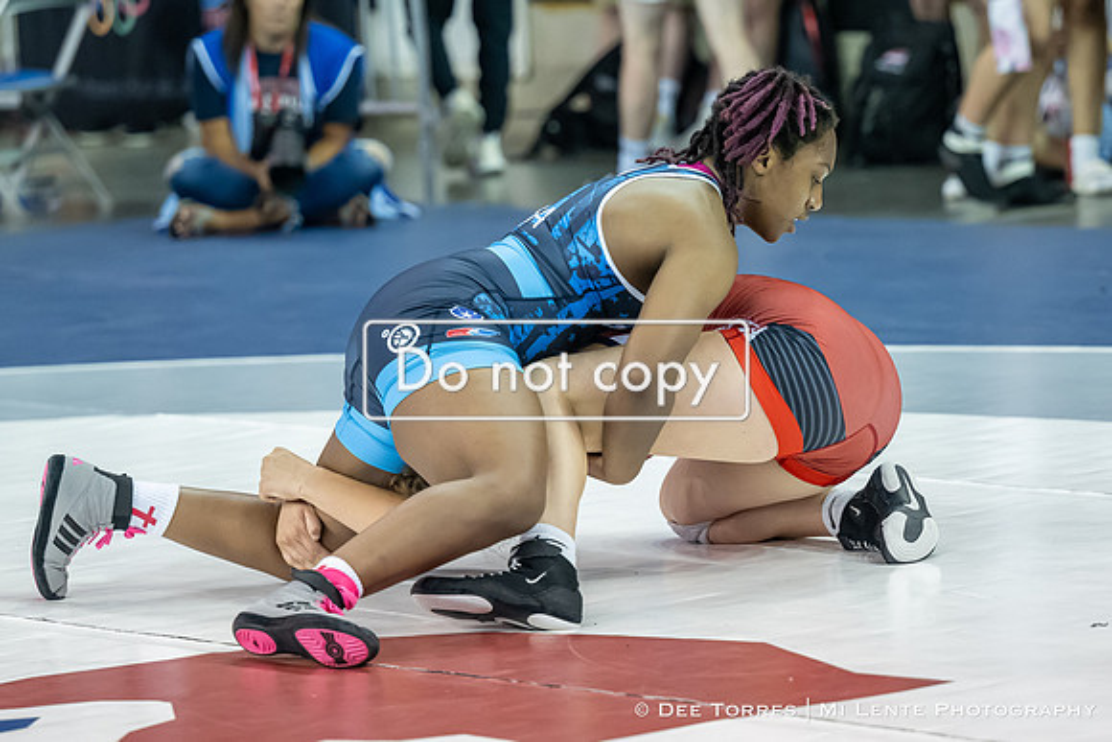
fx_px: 6023
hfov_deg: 10.5
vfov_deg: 7.0
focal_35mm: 195
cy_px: 399
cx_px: 628
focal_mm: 125
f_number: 2.8
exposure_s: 1/800
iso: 4000
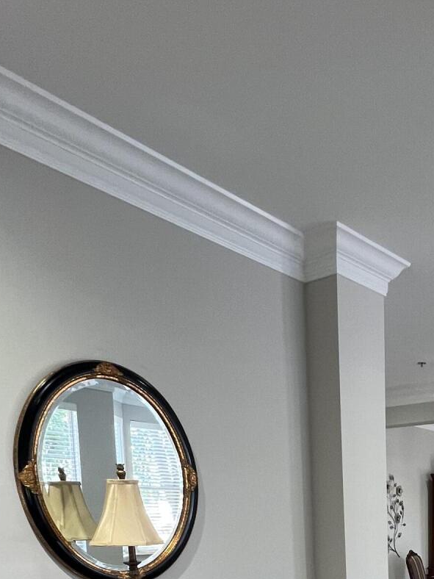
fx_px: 552
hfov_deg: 37.7
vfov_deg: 44.9
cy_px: 605
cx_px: 446
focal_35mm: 33
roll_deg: -0.1
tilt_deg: -9.1
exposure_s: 1/60
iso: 160
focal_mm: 1.57
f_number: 1.8
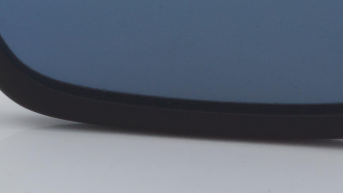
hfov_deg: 5.7
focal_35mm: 376
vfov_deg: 3.2
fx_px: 3422
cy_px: -150
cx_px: -170
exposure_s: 1/4
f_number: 32
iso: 100
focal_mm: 55
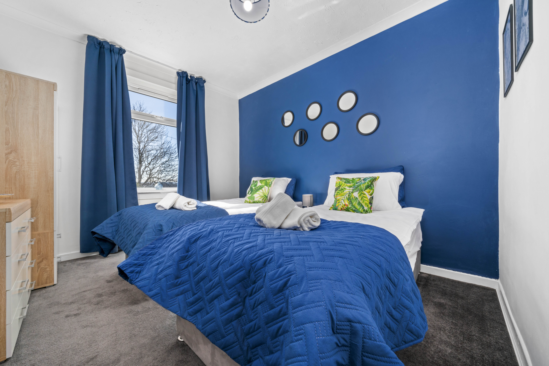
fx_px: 198
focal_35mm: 13
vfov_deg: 85.4
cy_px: 183
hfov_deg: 108.3
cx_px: 274
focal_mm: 13
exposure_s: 1/3
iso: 500
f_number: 18
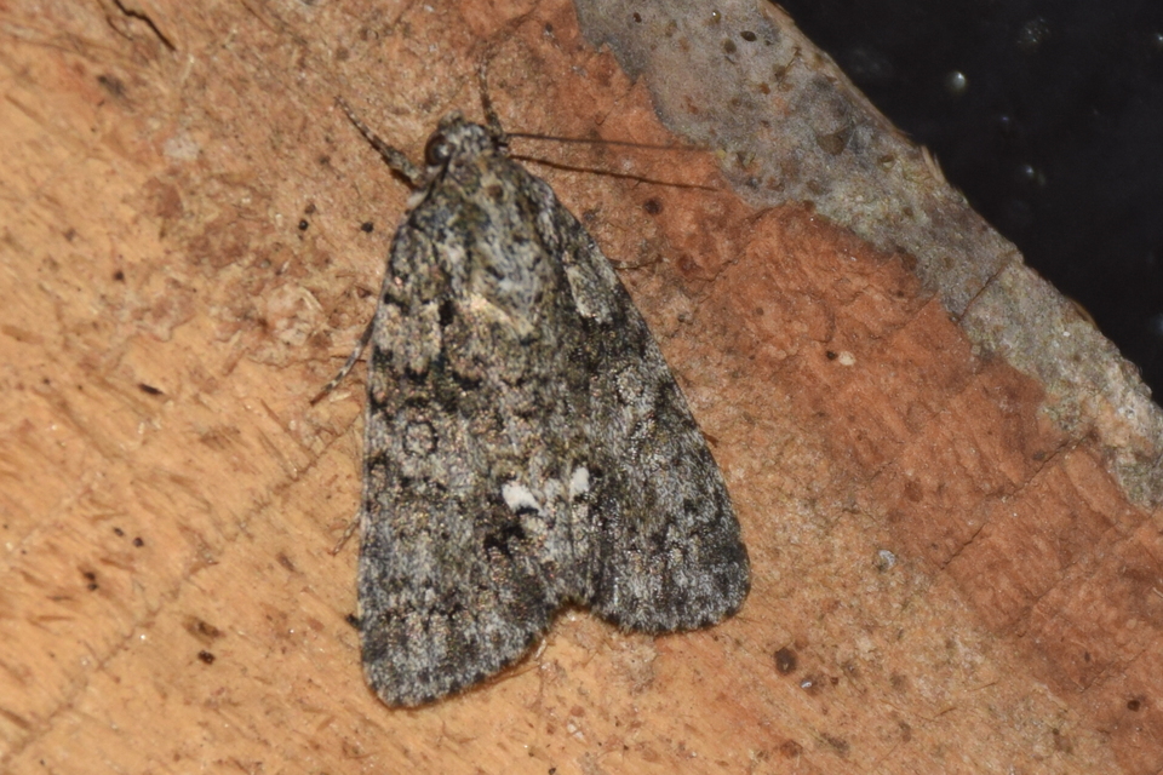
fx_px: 6784
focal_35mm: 210
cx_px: 582
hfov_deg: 9.8
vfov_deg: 6.5
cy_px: 388
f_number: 7.1
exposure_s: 1/60
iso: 320
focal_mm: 140
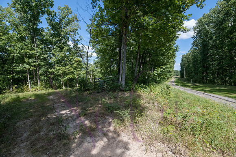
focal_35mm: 15
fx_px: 95
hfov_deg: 102.1
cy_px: 79
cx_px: 120
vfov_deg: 79.1
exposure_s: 1/200
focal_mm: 14
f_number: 11
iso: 320
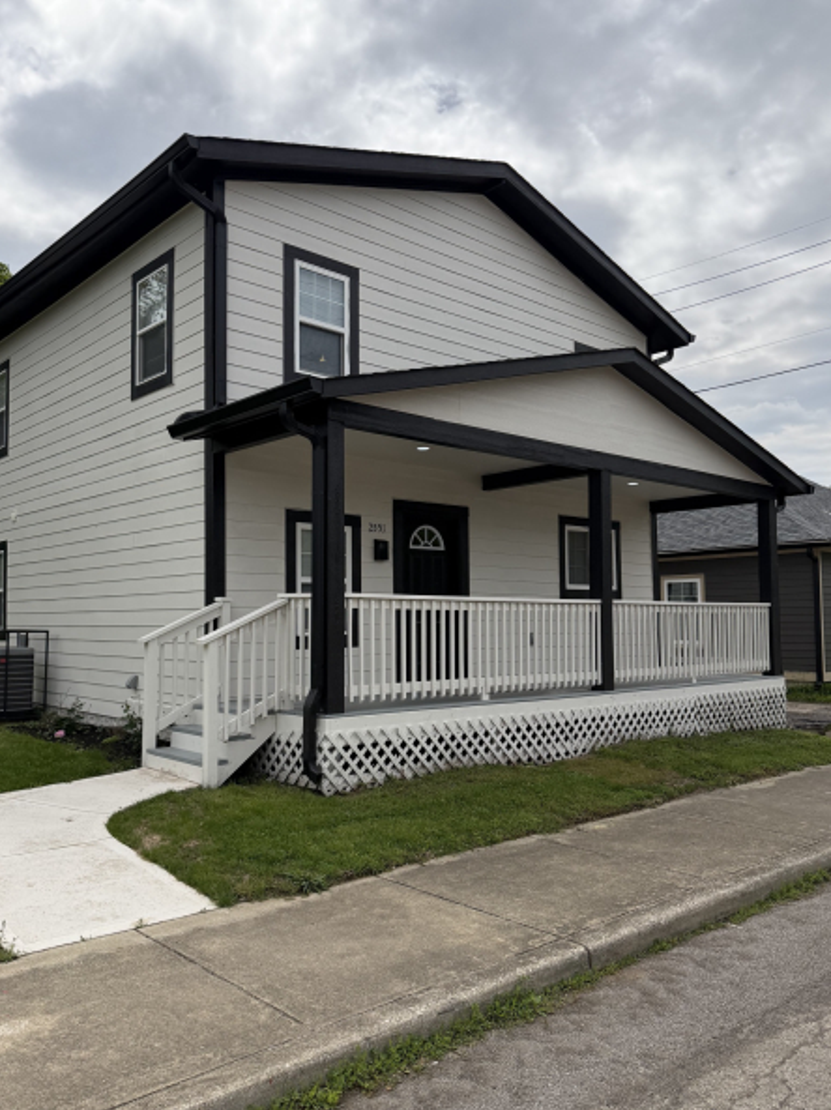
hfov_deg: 51.3
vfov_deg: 65.4
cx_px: 382
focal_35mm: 27
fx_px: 865
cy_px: 564
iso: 125
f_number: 1.78
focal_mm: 6.76
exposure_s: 1/10309
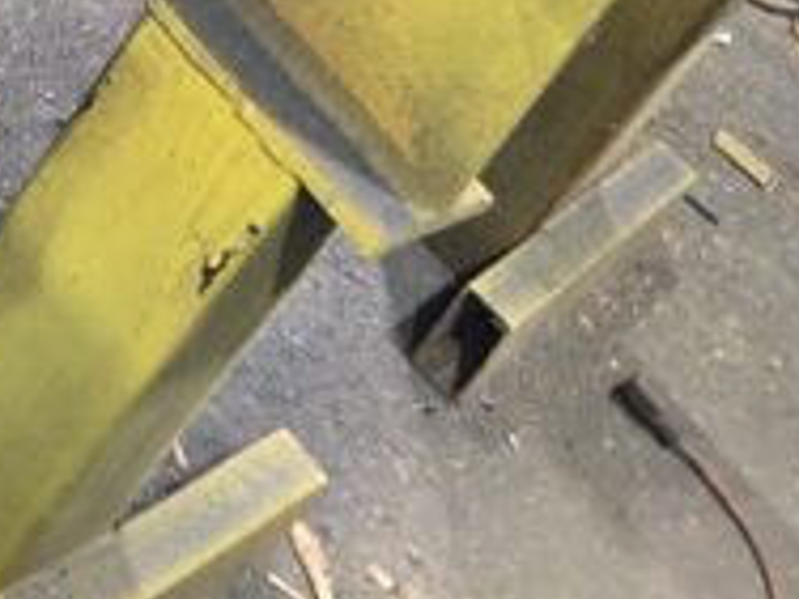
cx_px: -268
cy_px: -998
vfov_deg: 9.9
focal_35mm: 125
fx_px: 2885
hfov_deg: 15.0
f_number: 1.8
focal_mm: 5.4
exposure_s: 1/30
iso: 100
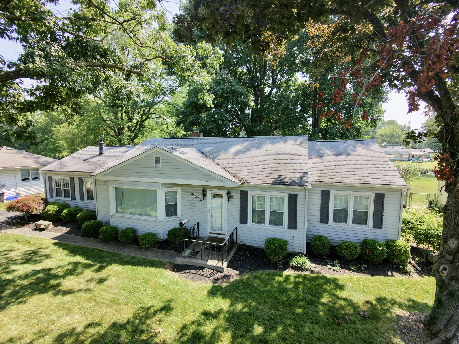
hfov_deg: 94.5
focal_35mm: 16
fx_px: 212
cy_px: 172
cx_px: 230
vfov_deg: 78.1
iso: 100
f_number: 2.2
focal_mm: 3.05
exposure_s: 1/160
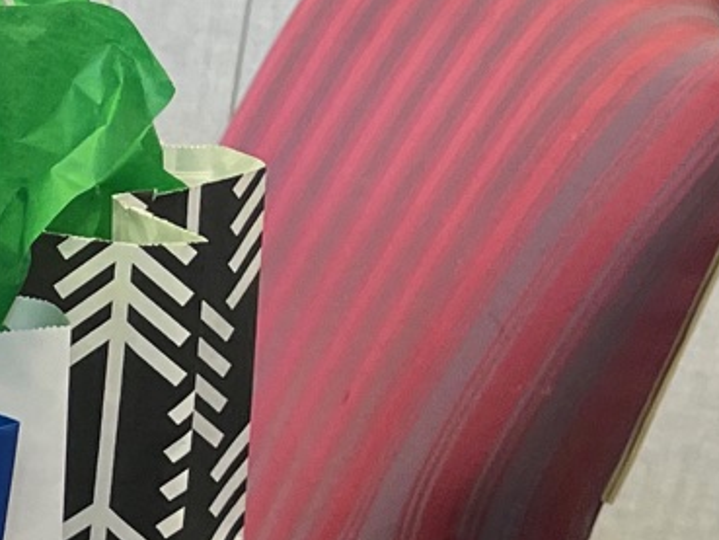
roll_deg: +0.1
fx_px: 2950
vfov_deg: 10.3
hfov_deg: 11.6
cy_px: 647
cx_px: -970
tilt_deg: -23.5
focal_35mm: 142
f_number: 1.6
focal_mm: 5.1
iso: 100
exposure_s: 1/120
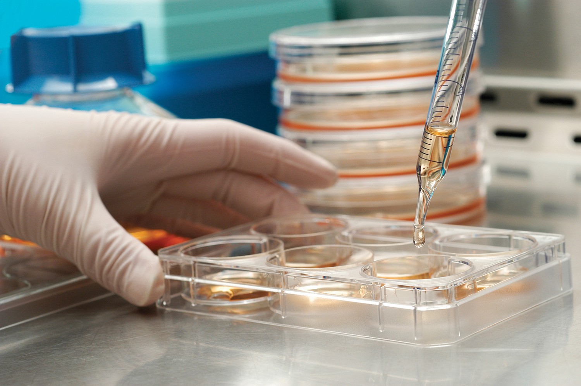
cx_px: 290
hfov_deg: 22.6
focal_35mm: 90
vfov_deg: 15.2
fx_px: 1451
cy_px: 193
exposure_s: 1/125
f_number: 8
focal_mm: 60
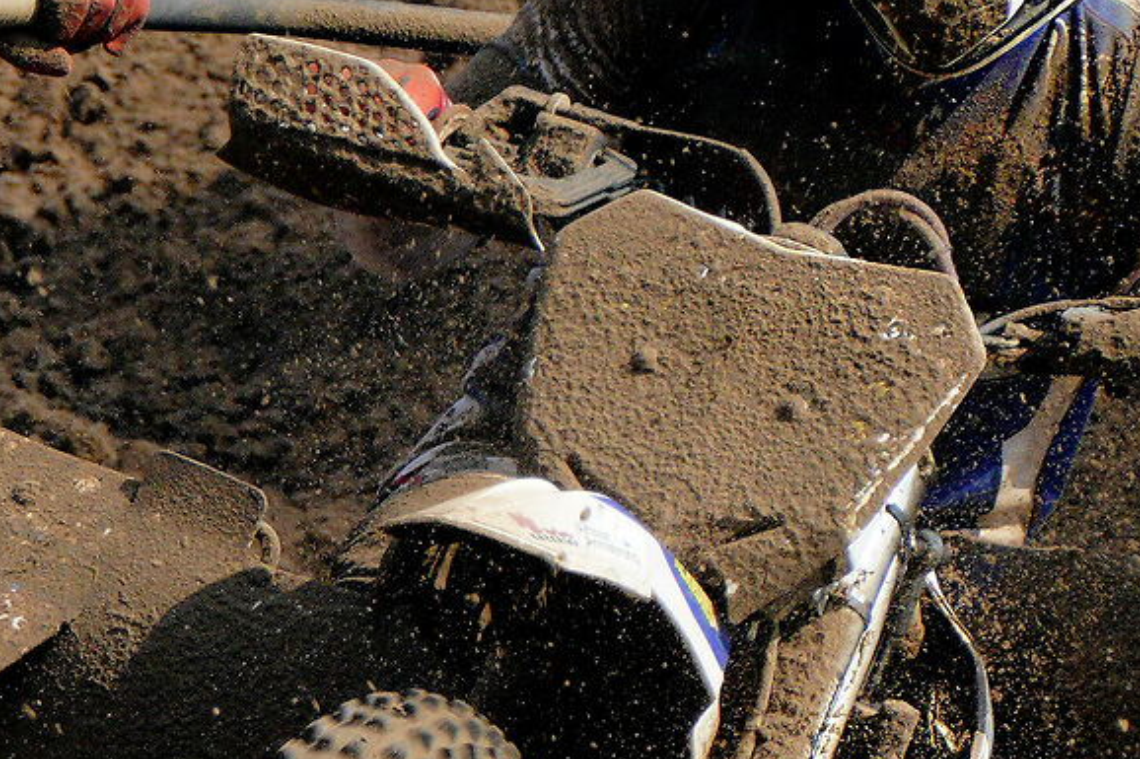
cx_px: -367
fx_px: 105224
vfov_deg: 0.4
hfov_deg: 0.6
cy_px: 231
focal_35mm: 3324
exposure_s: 1/1000
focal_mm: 800
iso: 1600
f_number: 11
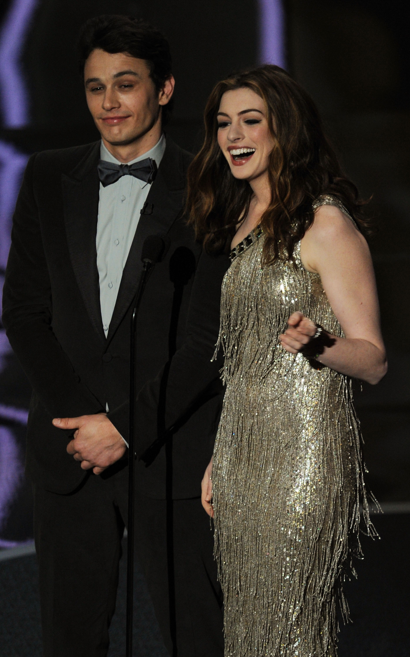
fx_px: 10945
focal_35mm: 612
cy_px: 328
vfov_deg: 3.4
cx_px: 201
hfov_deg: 2.1
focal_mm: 600
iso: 2000
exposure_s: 1/200
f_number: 4
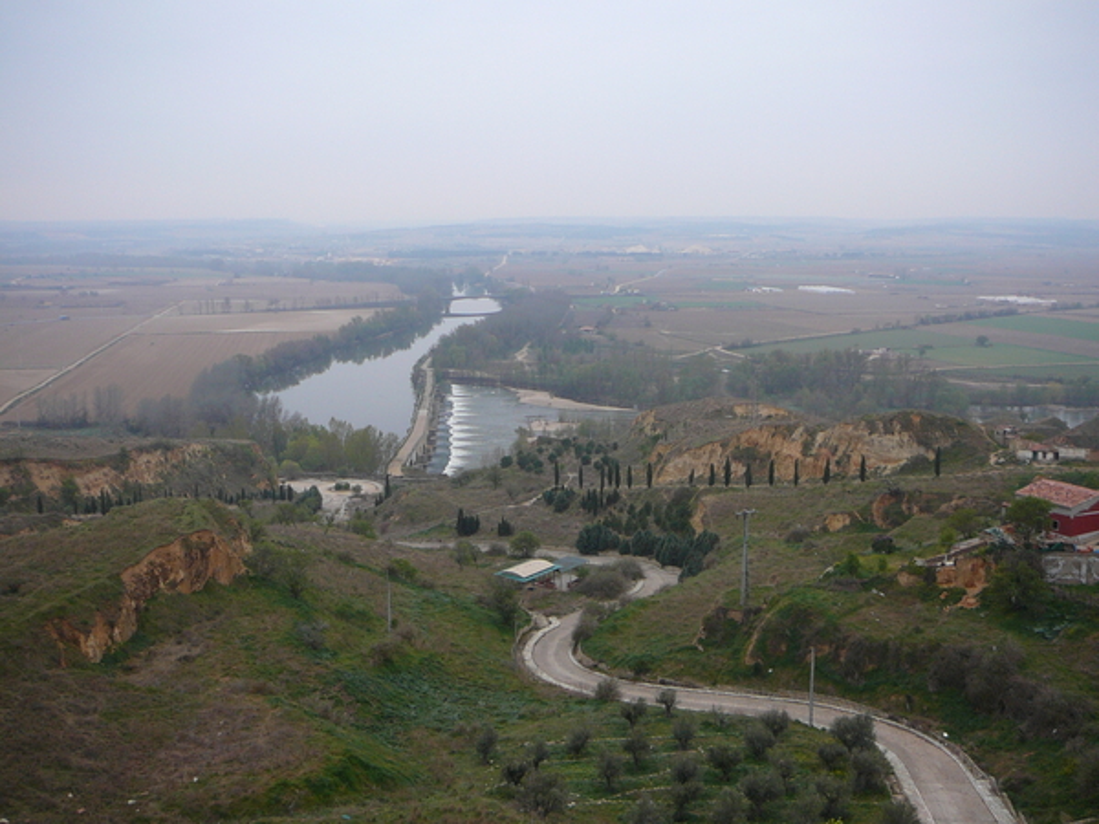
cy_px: 412
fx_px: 1111
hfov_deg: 52.6
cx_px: 550
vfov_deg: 40.7
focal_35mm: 35
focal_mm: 5.2
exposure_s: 1/400
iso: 80
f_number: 2.8
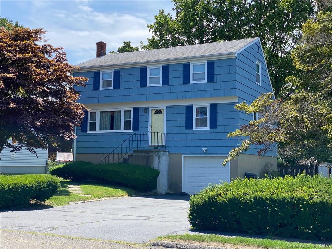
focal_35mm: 52
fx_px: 499
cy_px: 124
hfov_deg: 36.8
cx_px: 166
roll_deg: -0.8
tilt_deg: +4.8
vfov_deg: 28.0
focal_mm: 6
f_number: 2
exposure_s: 1/1410
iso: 20
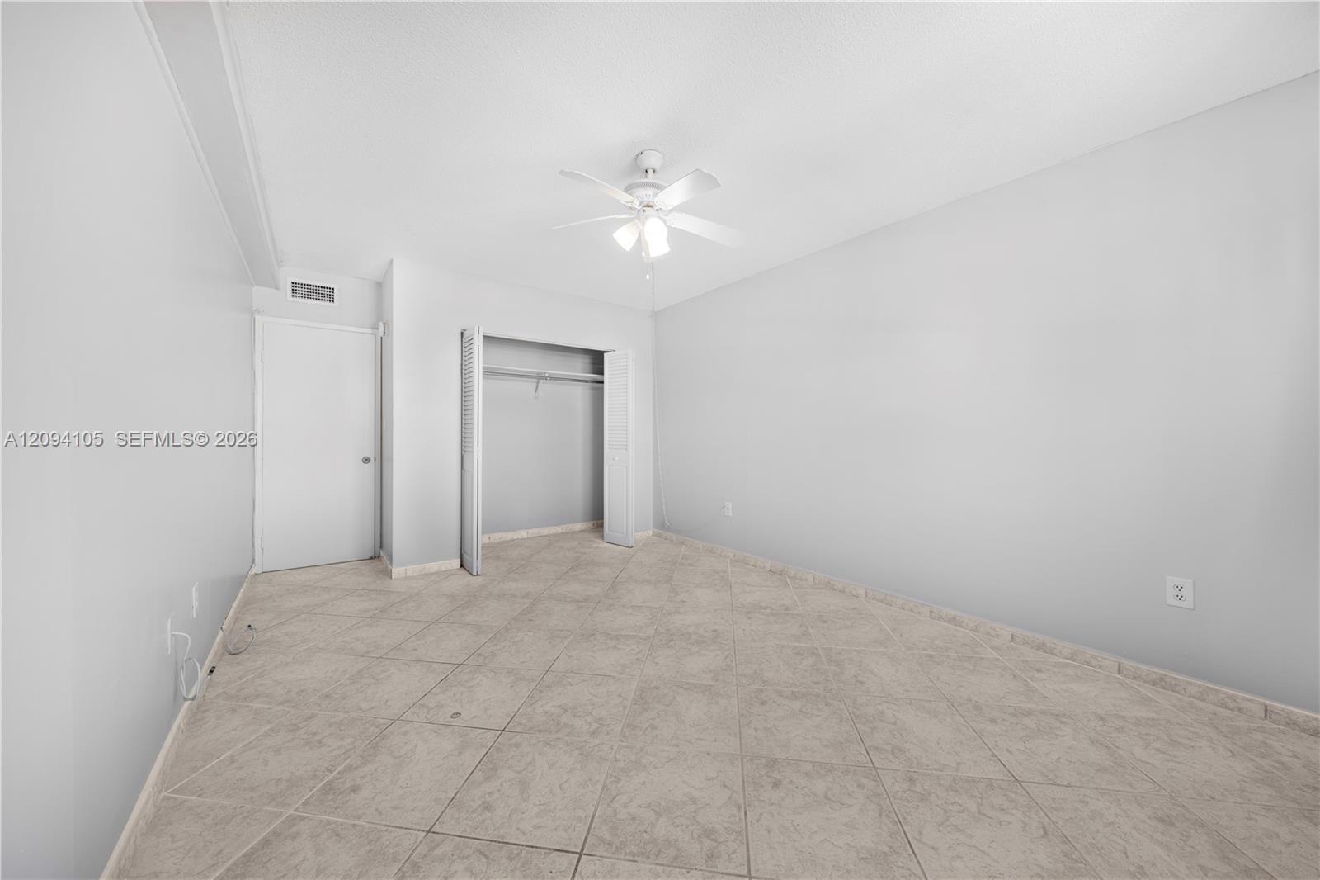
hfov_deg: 112.6
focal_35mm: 12
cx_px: 660
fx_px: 440
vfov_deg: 90.0
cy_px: 440
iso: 100
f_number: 8
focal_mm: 12
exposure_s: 1/2.5
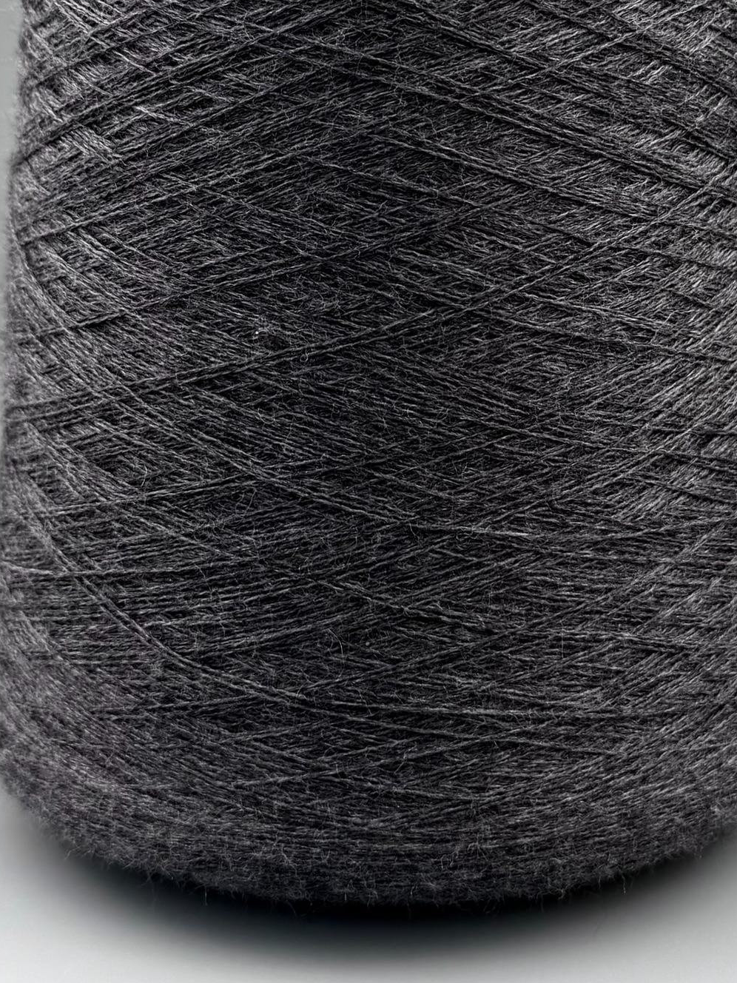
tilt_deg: -9.9
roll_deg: -0.9
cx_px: 384
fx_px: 1050
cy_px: 238
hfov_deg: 38.7
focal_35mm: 37
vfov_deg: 48.1
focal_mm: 6.76
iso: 80
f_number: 1.78
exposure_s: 1/702
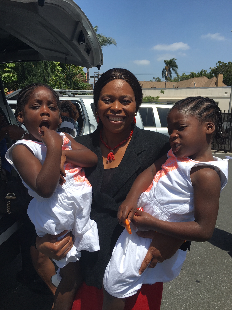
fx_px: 259
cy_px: 155
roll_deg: -2.9
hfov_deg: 48.2
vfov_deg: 61.7
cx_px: 116
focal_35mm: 29
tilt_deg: -9.2
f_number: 2.2
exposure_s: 1/2024
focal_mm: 4.15
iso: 25
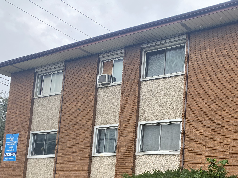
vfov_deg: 27.7
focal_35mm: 51
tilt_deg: +7.8
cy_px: 154
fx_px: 351
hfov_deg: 35.6
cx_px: 208
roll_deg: -2.7
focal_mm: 4.25
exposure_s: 1/421
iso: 32
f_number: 1.8
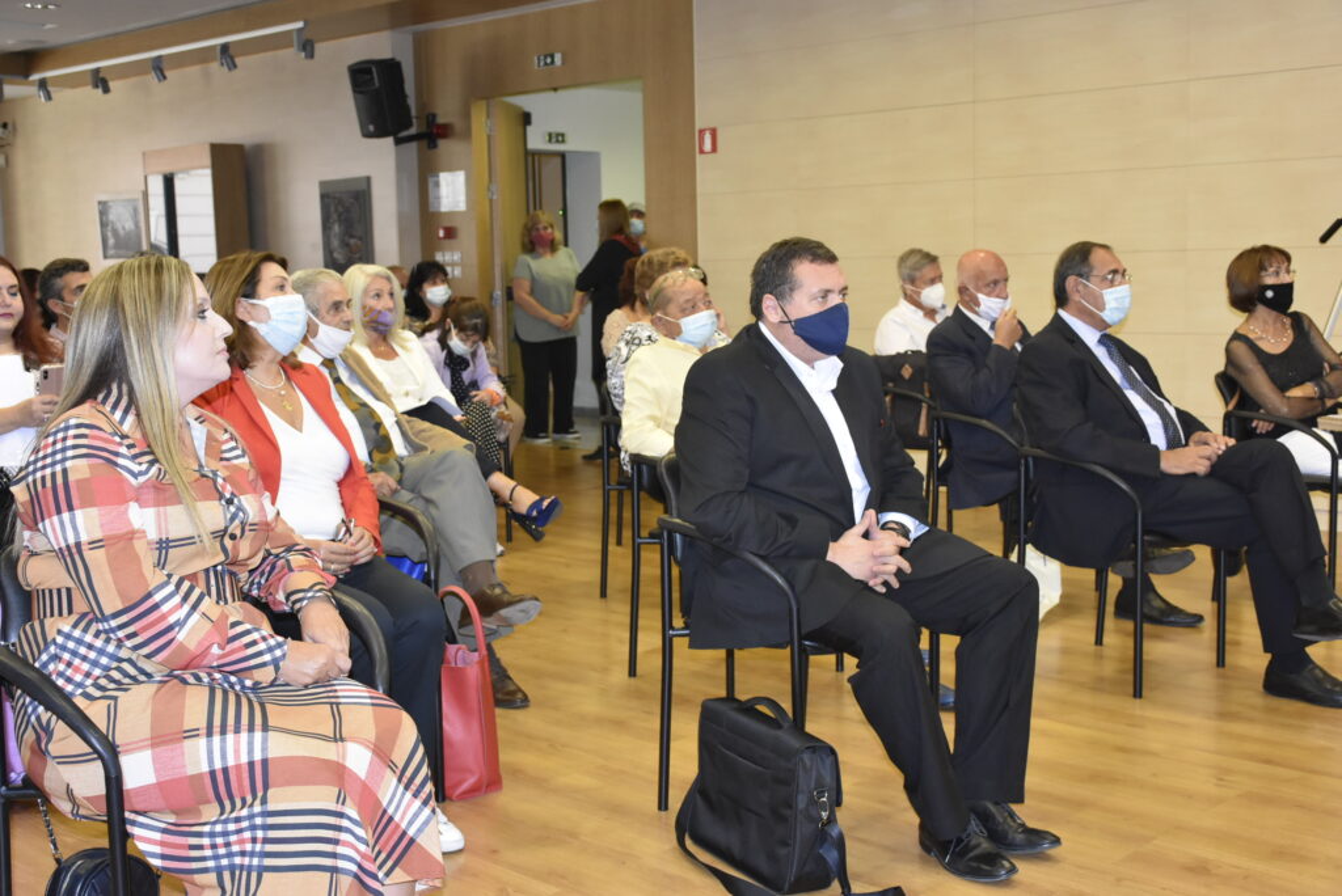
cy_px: 448
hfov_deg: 47.9
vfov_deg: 33.1
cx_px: 671
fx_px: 1511
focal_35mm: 40
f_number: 5.6
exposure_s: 1/60
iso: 1600
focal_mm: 27
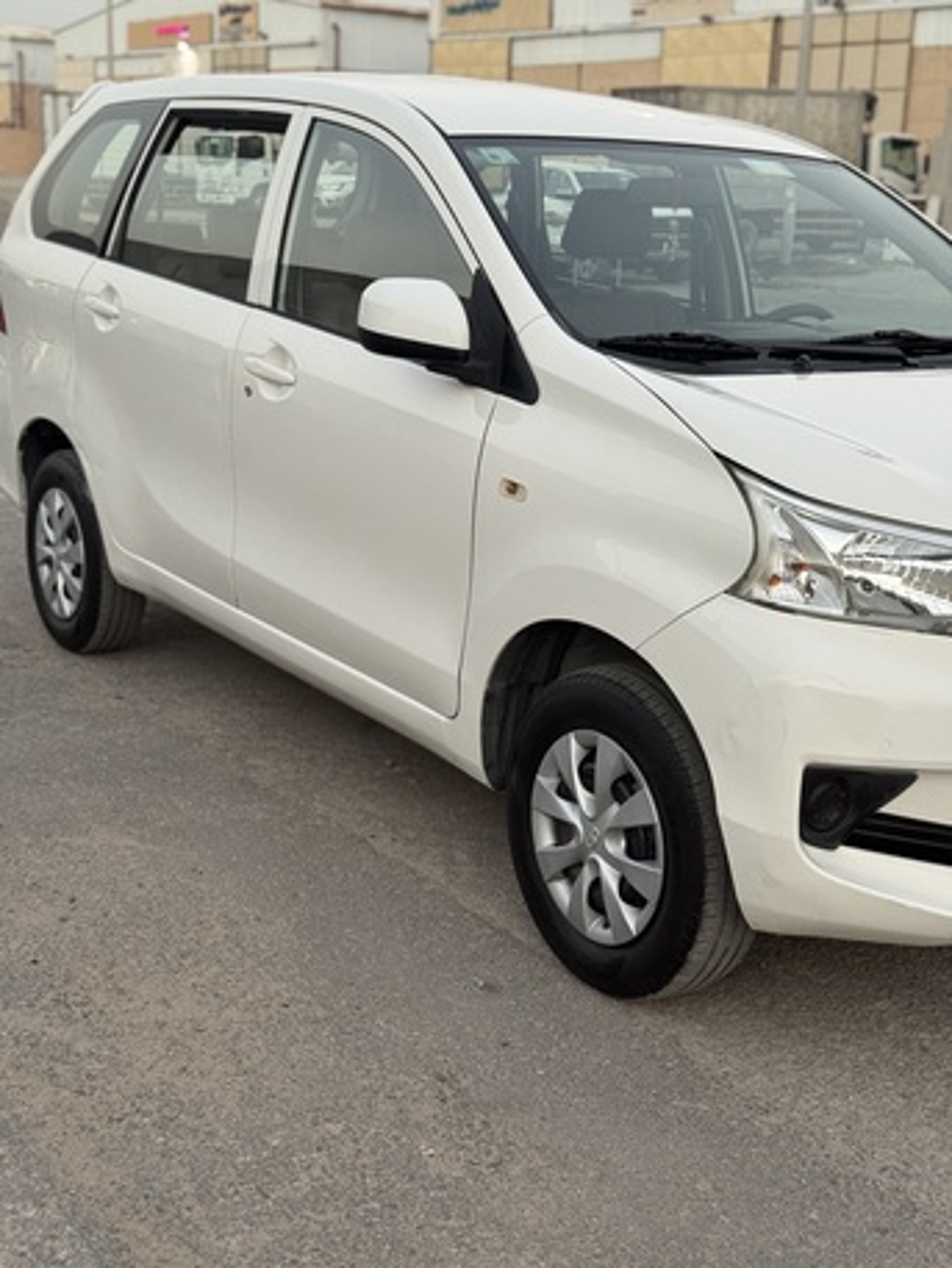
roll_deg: -2.9
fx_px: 1759
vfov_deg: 39.6
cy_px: 634
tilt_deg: -14.3
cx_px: 476
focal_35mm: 48
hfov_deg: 30.3
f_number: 1.78
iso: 100
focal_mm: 6.76
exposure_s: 1/60
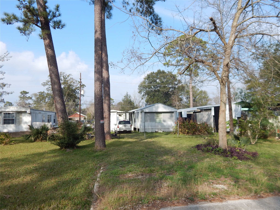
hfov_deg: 63.4
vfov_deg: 49.7
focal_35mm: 28
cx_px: 140
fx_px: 226
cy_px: 105
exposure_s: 1/1250
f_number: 3.2
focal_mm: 5.1
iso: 125
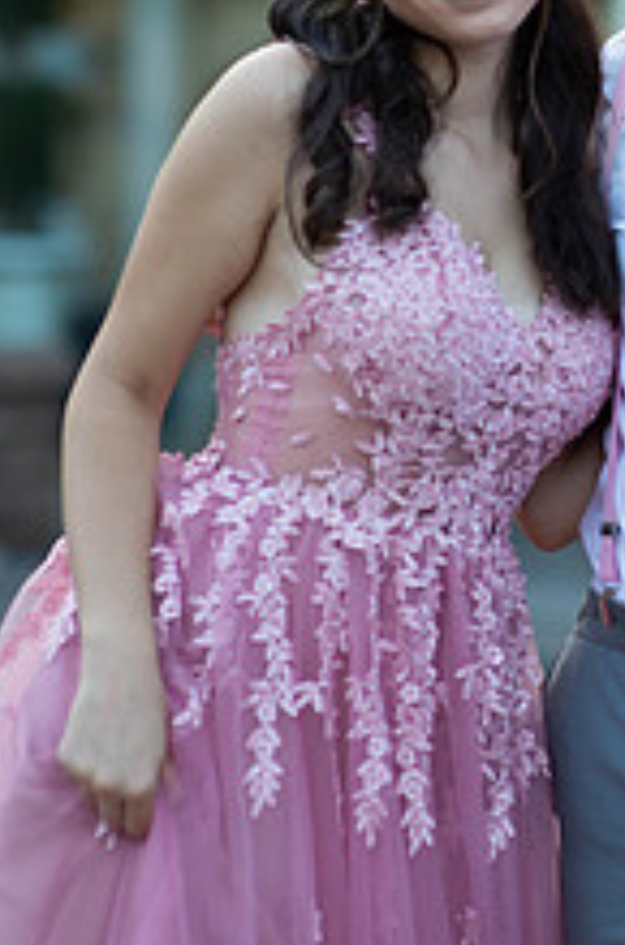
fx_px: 4579
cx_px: 597
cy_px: 276
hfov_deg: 7.8
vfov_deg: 11.7
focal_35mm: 175
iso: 250
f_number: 2
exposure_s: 1/1600
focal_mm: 85
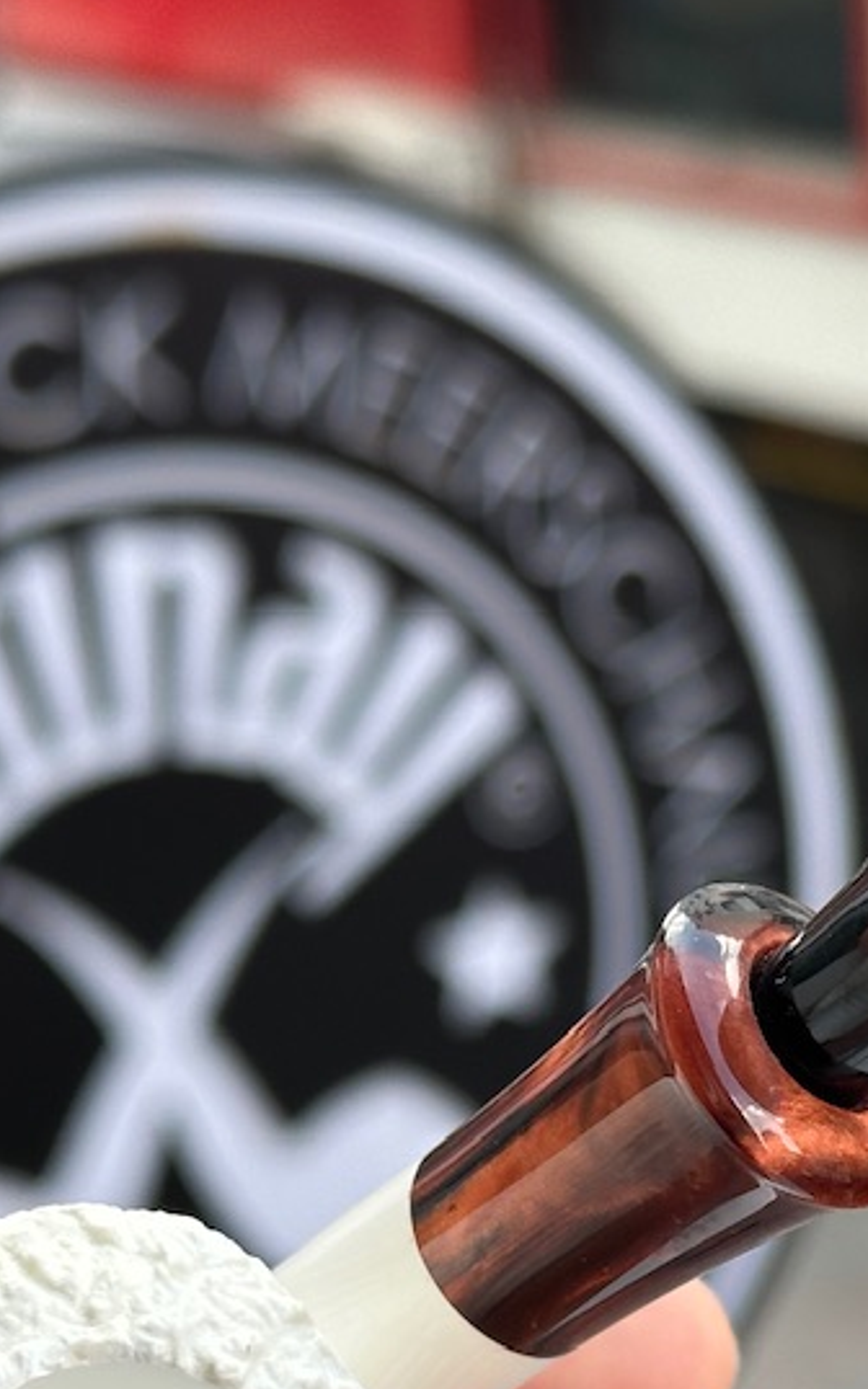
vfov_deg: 17.1
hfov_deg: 10.7
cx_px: 814
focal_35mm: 121
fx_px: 4582
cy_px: 1128
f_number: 1.78
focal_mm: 6.86
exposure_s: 1/380
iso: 64
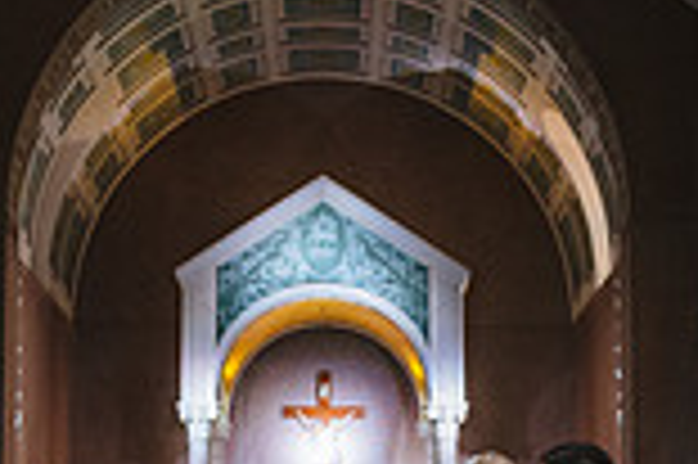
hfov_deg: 19.5
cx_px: 401
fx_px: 2034
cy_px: 493
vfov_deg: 12.8
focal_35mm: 105
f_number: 3.5
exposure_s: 1/160
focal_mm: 28
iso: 1250
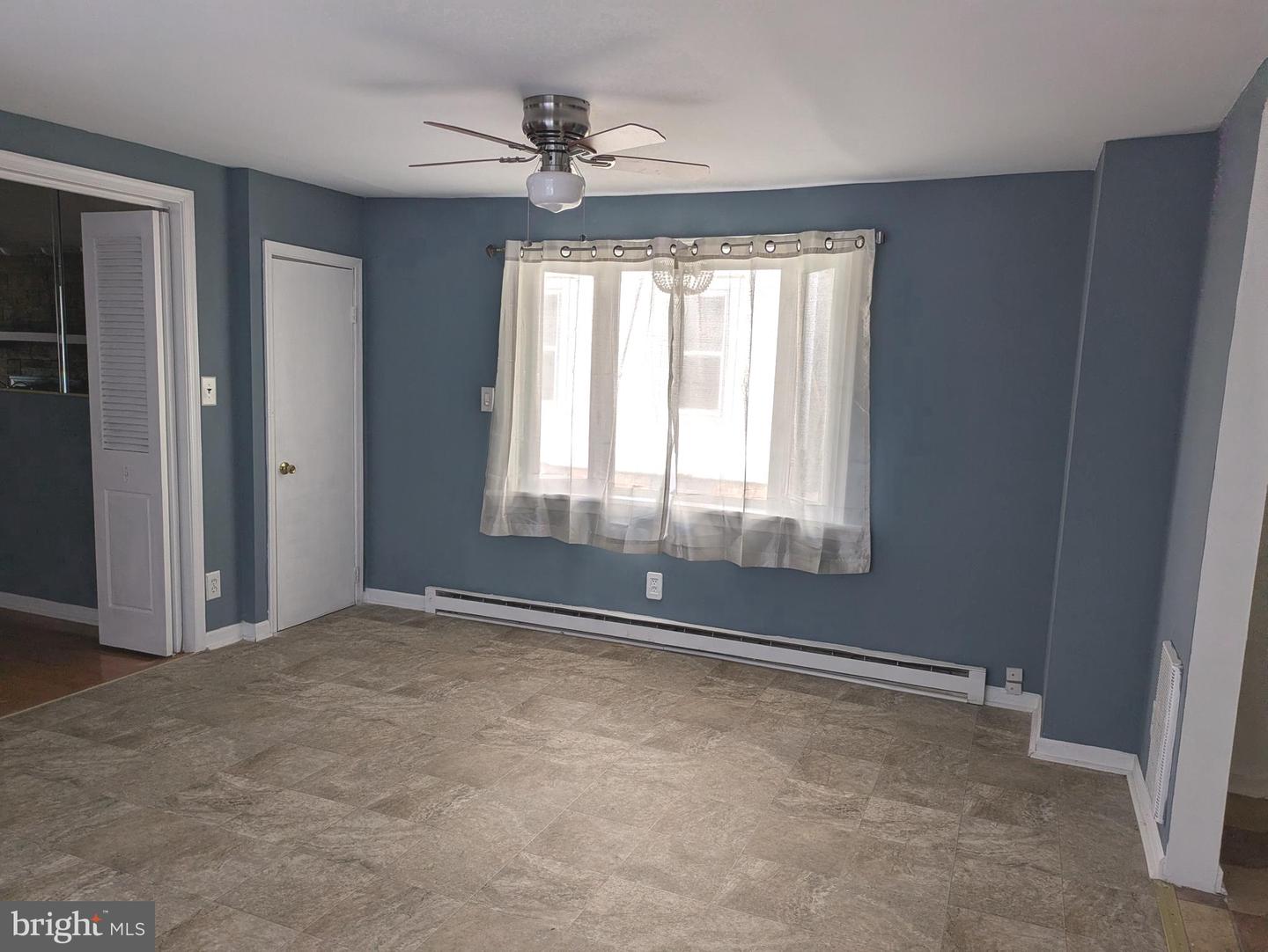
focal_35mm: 25
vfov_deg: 54.9
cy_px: 476
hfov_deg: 69.4
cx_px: 634
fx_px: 916
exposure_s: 1/232
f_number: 1.89
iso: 45
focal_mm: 5.43
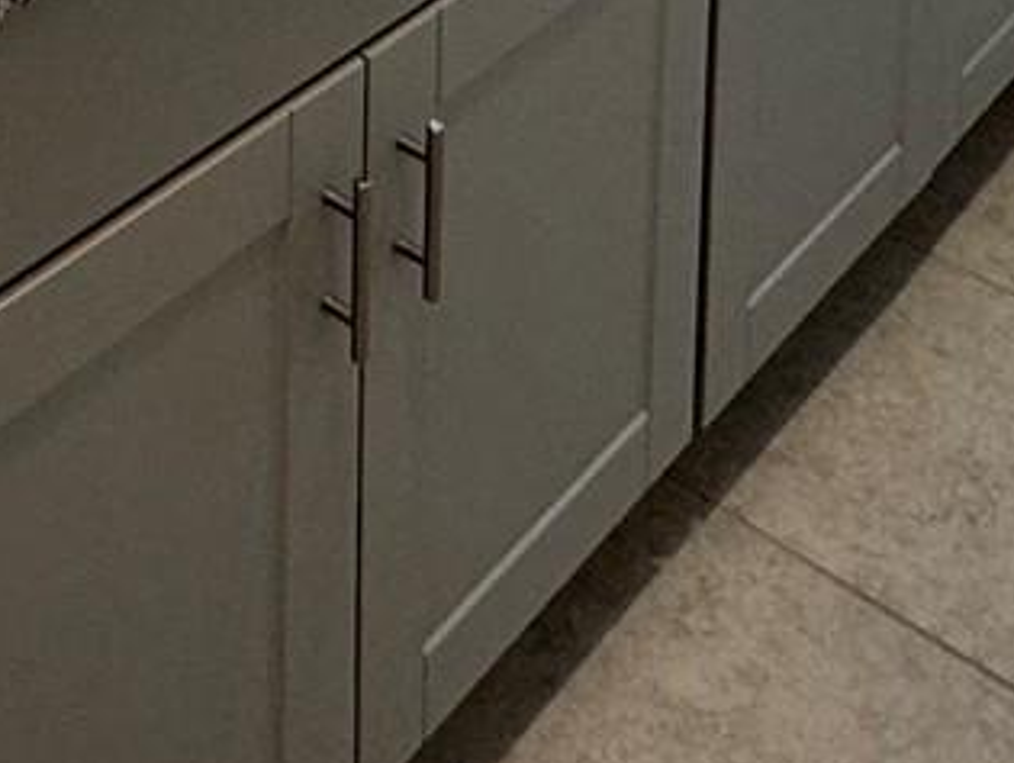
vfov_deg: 15.5
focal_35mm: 71
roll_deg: +0.0
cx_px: 344
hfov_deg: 27.2
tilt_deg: -7.2
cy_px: -863
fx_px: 2082
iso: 125
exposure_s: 1/120
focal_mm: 2.22
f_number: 2.2
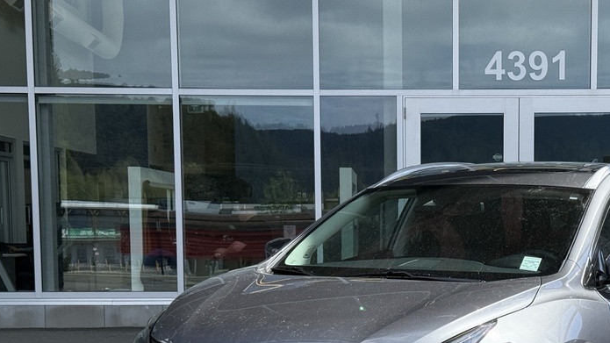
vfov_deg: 15.5
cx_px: 429
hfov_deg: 27.3
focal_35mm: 77
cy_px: 323
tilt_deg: -4.0
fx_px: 1246
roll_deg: +0.6
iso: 100
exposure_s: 1/2762
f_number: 1.78
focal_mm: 6.76
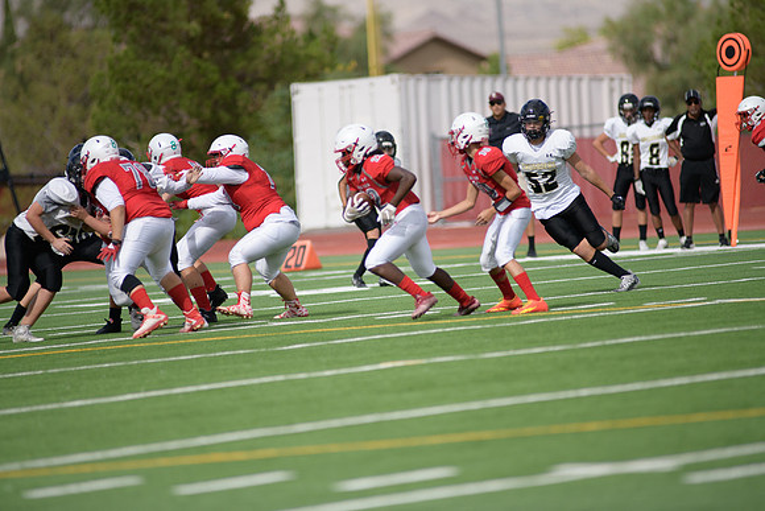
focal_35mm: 300
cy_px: 256
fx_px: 6376
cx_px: 382
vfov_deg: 4.6
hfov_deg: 6.9
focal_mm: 300
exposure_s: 1/8000
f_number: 2.8
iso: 400
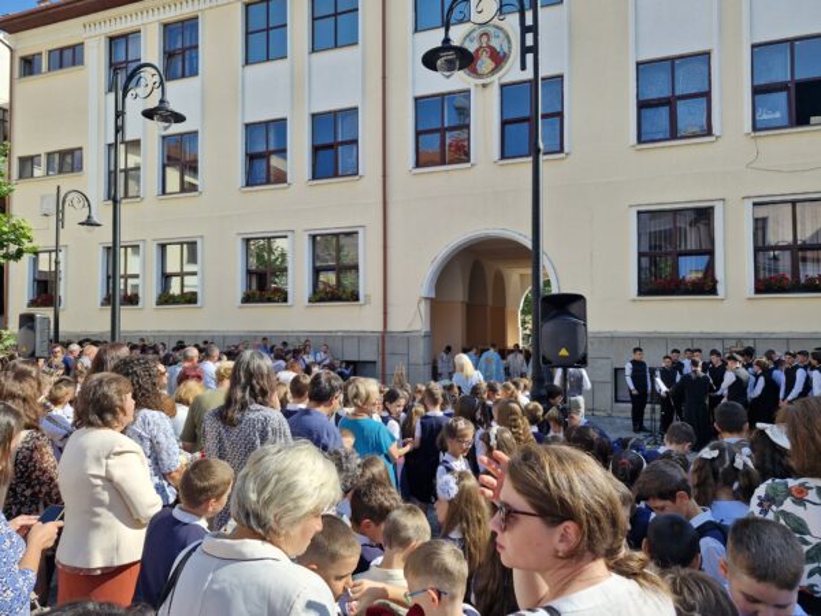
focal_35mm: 23
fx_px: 545
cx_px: 410
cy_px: 308
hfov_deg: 73.9
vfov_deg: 58.9
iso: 50
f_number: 1.8
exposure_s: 1/1040
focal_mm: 5.54
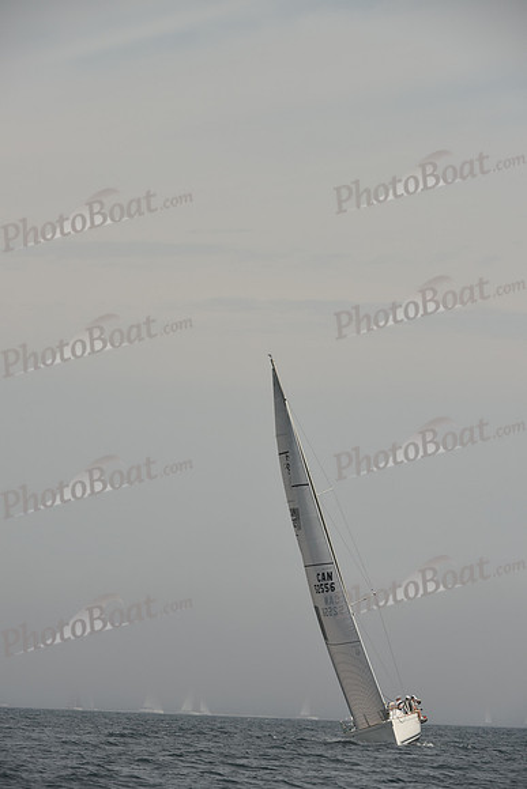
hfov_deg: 5.3
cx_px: 264
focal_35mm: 260
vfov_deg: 7.9
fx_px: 5705
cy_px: 394
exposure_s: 1/800
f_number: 8
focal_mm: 260
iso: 250
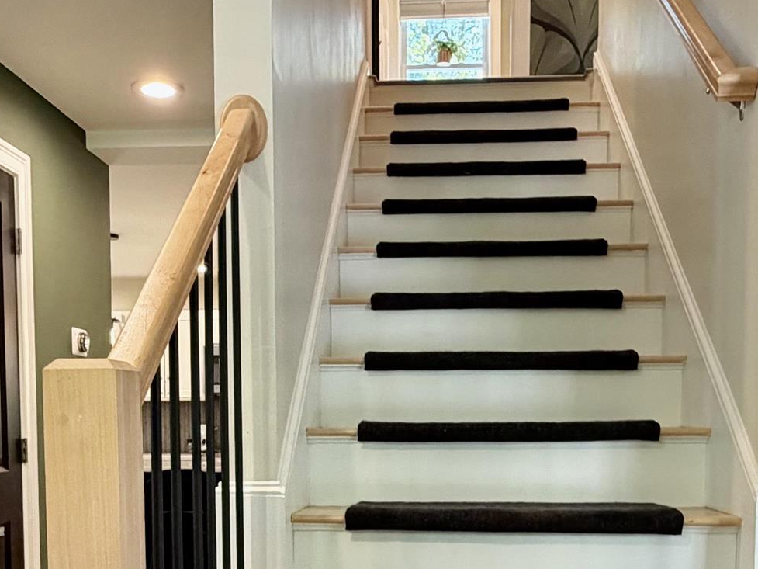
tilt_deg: -4.0
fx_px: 964
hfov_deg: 42.9
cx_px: 390
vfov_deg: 31.6
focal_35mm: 44
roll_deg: +0.3
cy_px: 491
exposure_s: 1/60
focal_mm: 2.22
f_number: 2.2
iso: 250
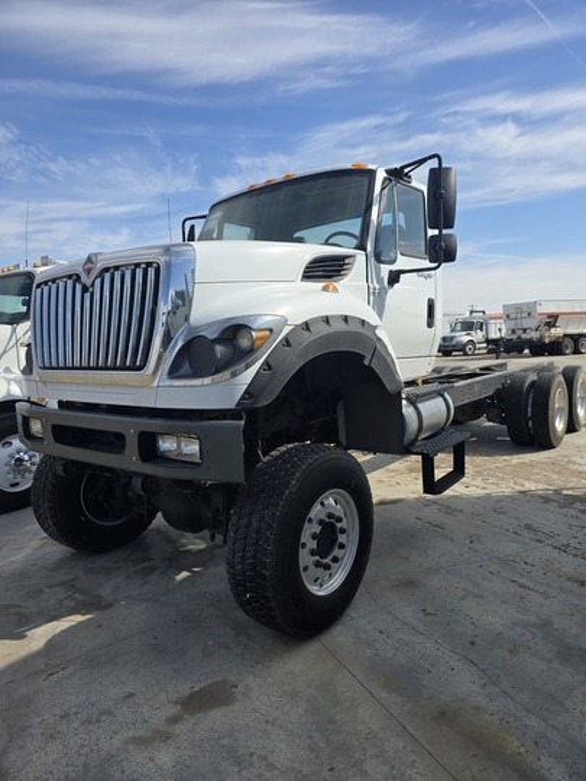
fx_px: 519
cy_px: 390
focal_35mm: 23
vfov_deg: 73.9
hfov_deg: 58.9
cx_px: 293
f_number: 1.7
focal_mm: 6.3
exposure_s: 1/756
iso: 12
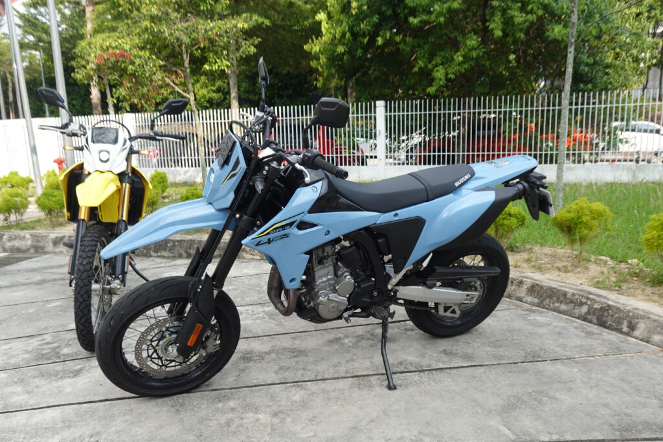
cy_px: 221
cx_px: 332
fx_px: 516
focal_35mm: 28
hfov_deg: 65.5
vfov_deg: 46.4
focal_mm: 10.46
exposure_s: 1/500
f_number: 3.2
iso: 125
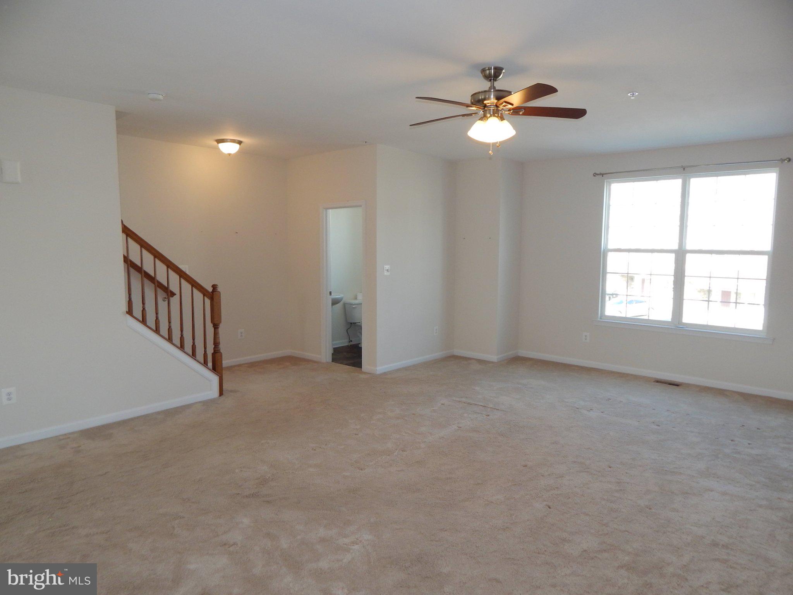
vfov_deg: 61.1
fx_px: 504
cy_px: 298
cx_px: 396
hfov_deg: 76.4
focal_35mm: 22
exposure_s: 1/60
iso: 125
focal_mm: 4
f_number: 3
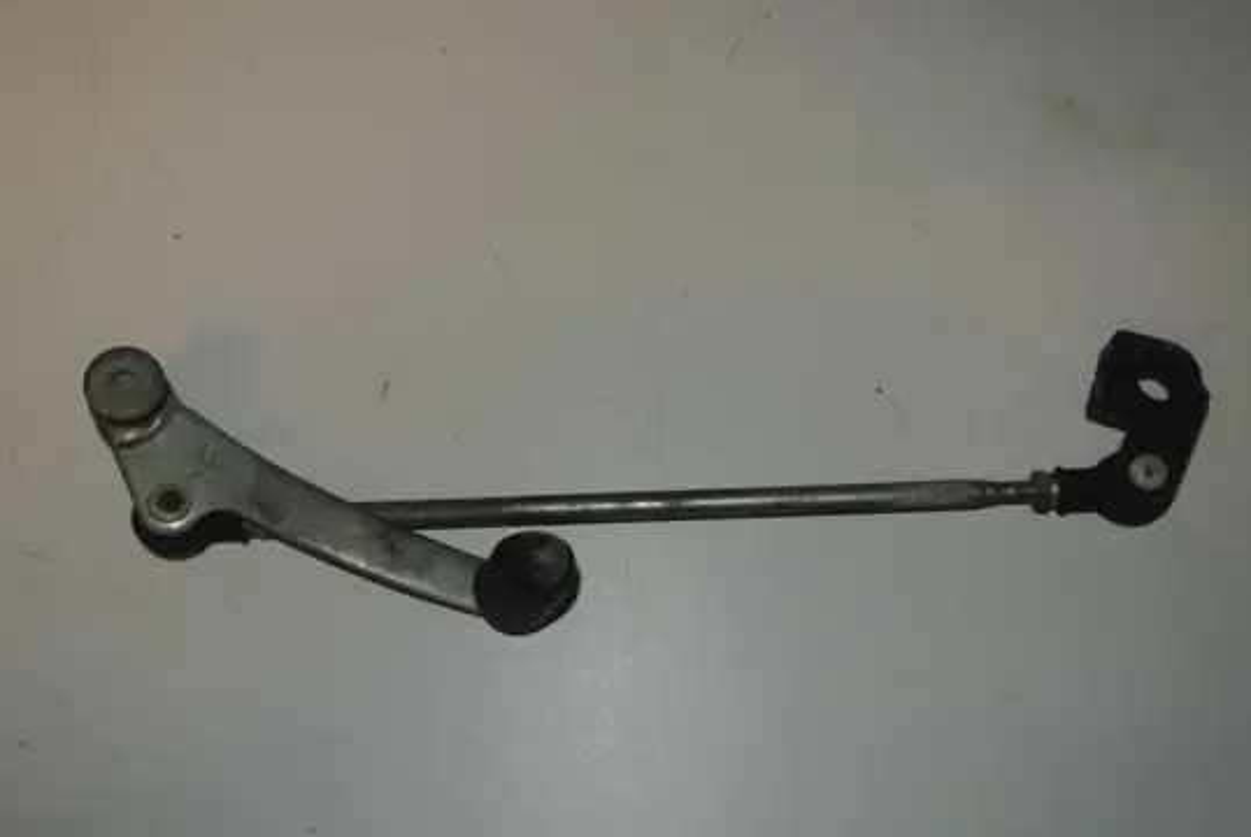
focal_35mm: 42
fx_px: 1461
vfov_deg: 32.0
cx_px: 626
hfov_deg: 46.4
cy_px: 418
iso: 200
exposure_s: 1/60
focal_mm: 15.7
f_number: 4.2
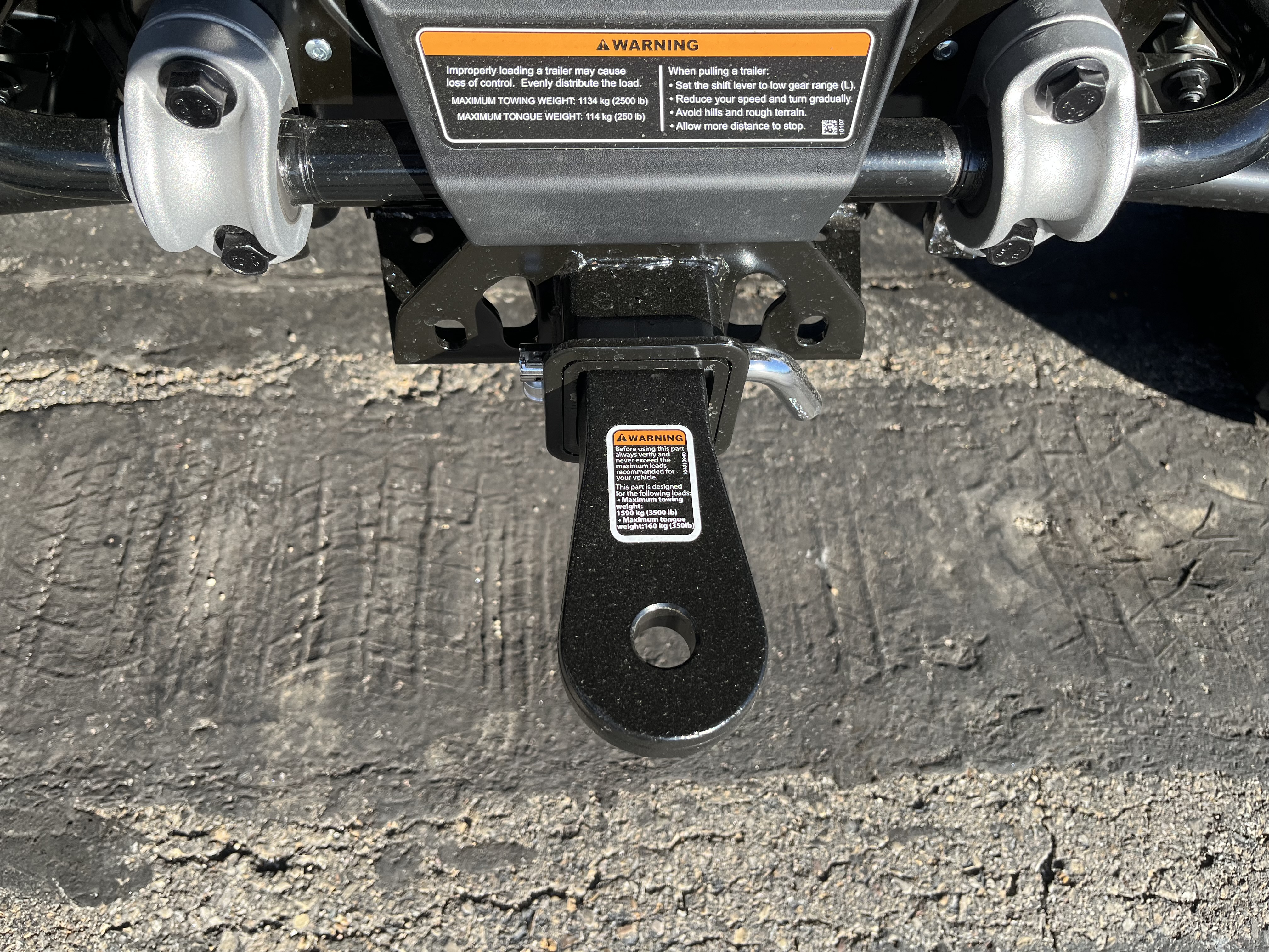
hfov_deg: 67.3
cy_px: 476
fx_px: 953
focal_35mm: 26
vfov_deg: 53.1
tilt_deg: -58.4
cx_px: 634
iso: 50
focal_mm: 5.1
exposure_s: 1/871
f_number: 1.6
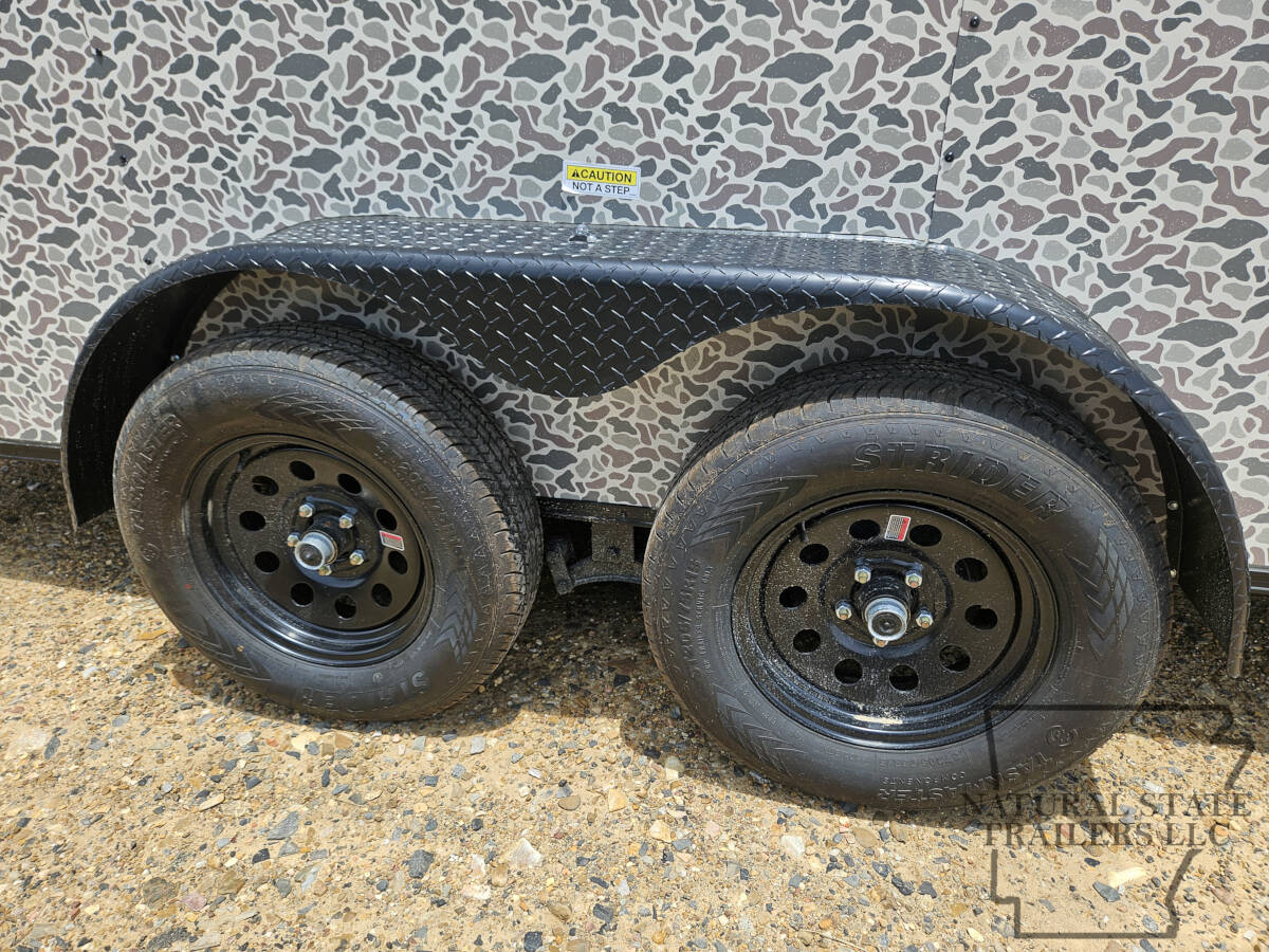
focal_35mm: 23
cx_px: 634
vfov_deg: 58.9
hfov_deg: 73.9
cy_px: 476
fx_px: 843
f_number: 1.8
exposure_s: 1/1212
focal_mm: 5.4
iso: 25
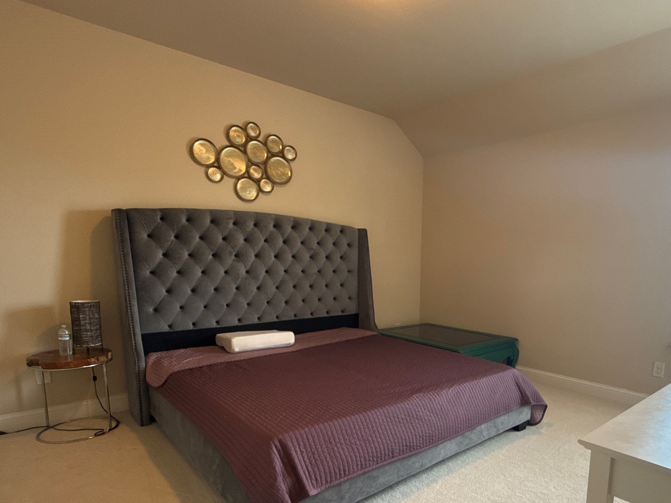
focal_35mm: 22
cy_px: 329
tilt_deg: -8.7
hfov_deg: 75.4
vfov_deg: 59.8
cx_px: 407
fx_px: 426
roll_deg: -0.9
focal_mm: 2.22
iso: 250
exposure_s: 1/60
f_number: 2.2
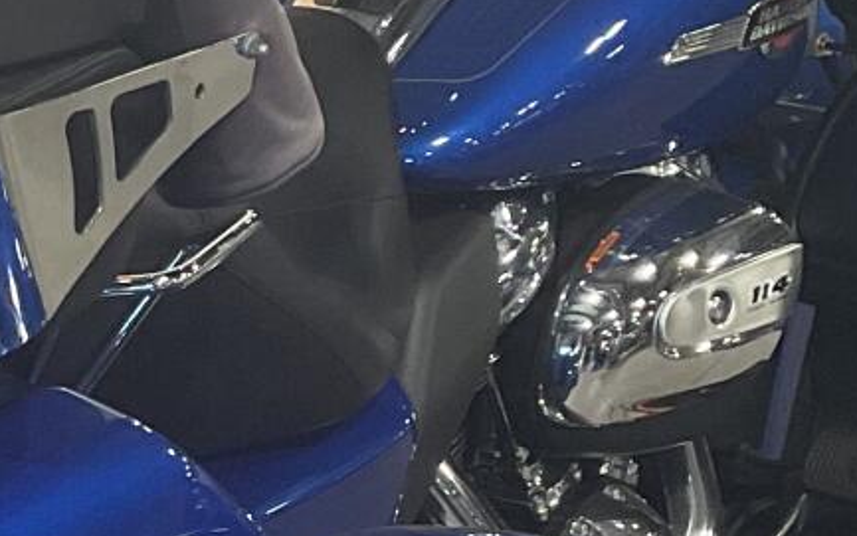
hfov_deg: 14.5
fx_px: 3318
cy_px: 649
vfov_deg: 9.1
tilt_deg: -25.2
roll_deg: +1.3
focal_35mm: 142
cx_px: 12
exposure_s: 1/60
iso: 100
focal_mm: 3
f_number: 1.8
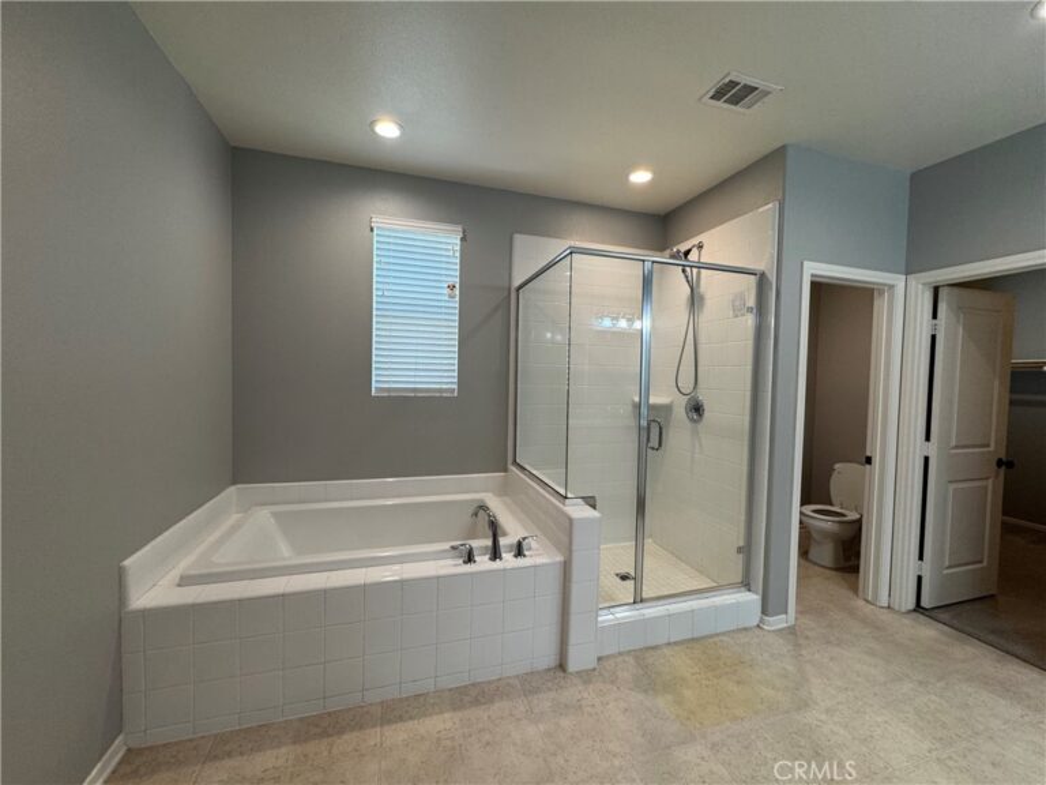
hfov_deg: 102.1
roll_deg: -1.5
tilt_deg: -1.6
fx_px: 423
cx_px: 523
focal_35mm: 14
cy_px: 392
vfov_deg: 85.7
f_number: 2.2
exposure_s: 1/120
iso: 125
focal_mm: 2.22
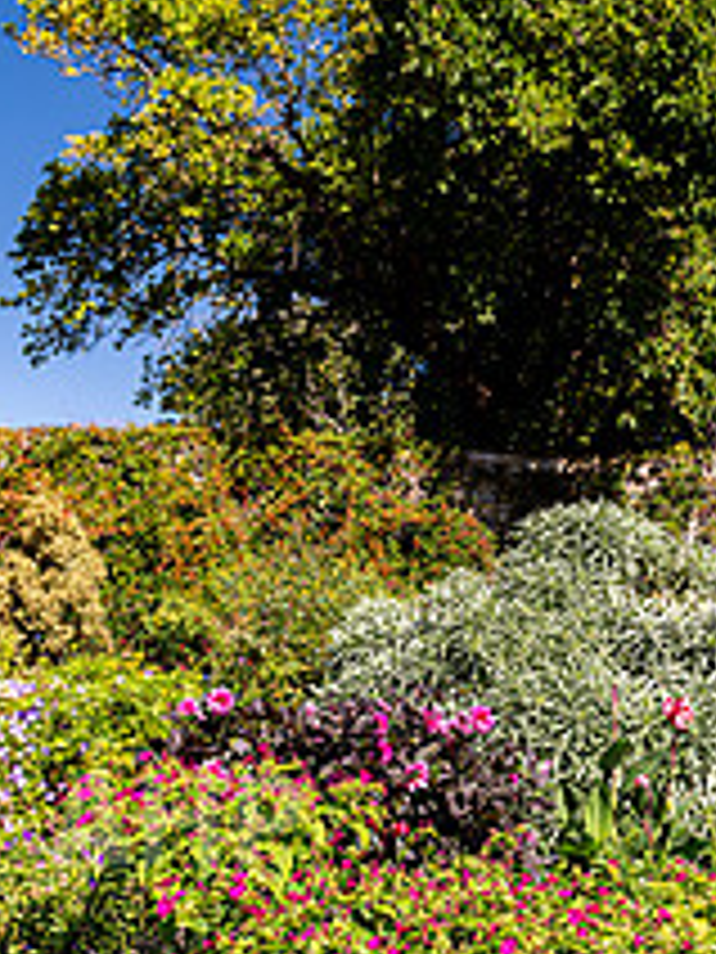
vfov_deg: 38.8
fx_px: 1351
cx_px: 617
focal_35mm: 49
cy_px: 536
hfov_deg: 28.7
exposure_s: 1/250
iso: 64
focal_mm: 24
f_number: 5.6
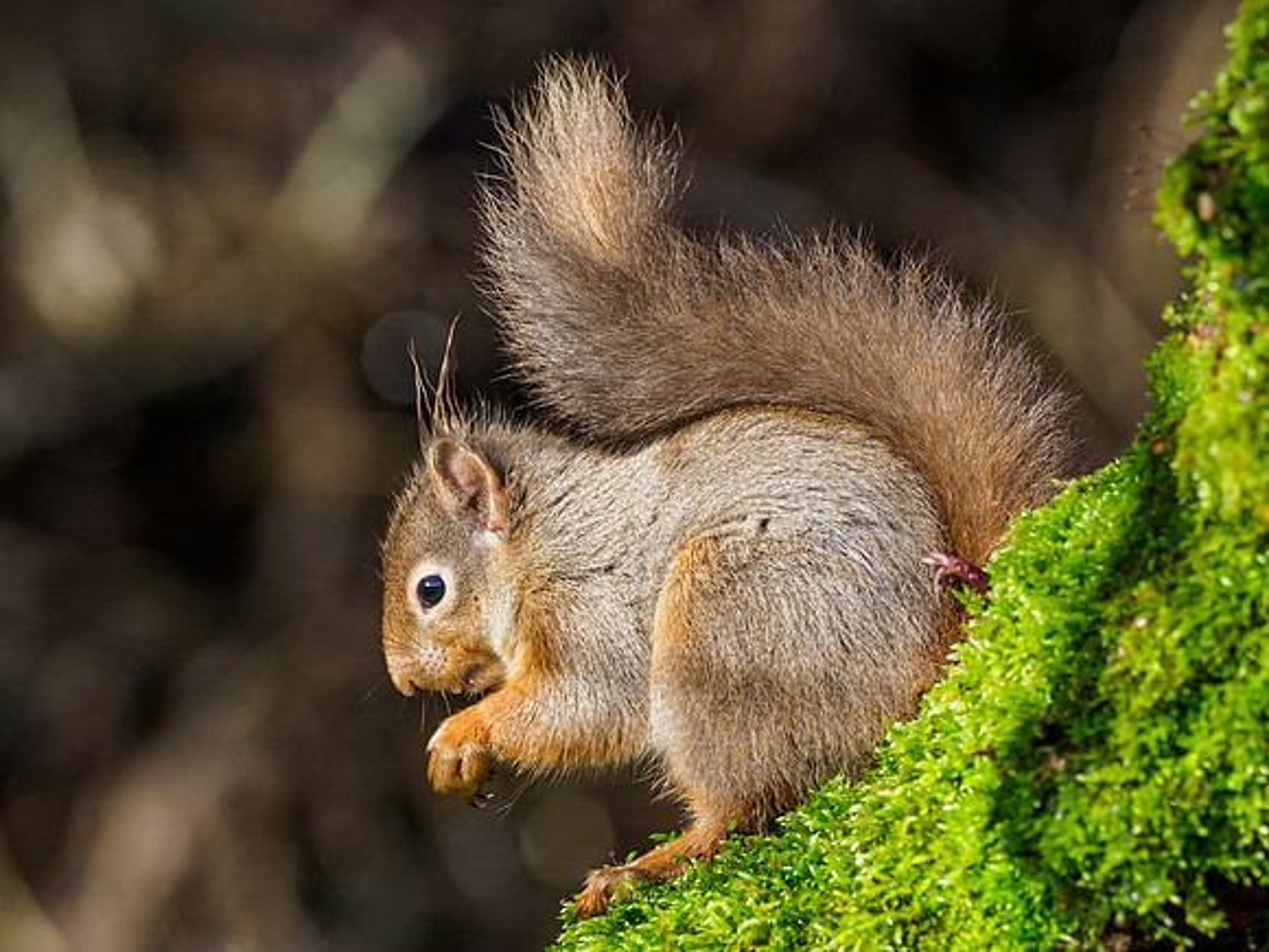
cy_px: 476
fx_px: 22032
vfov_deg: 2.5
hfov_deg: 3.3
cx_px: 634
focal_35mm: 601
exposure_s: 1/500
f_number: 4.5
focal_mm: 300
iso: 200
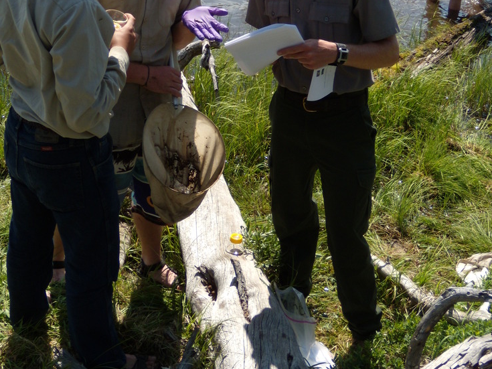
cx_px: 250
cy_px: 145
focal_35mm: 49
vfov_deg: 29.6
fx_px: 696
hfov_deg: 38.9
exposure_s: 1/640
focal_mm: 6.4
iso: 80
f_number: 3.6
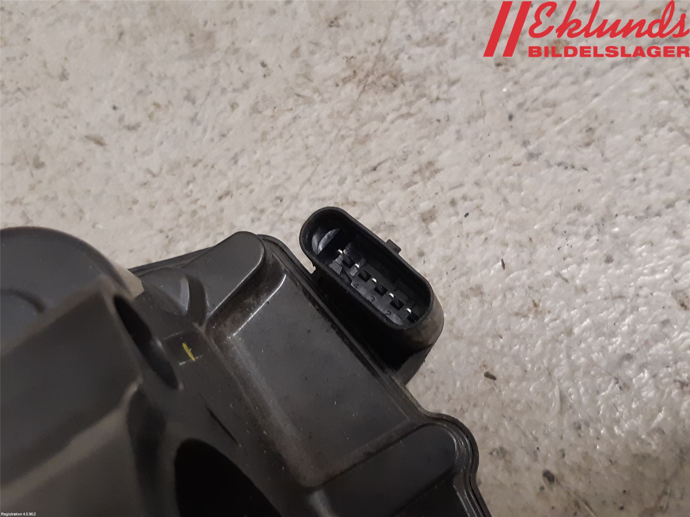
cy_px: 258
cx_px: 345
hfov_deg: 67.3
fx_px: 518
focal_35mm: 26
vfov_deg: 53.1
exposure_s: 1/50
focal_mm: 3.93
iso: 160
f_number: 1.7
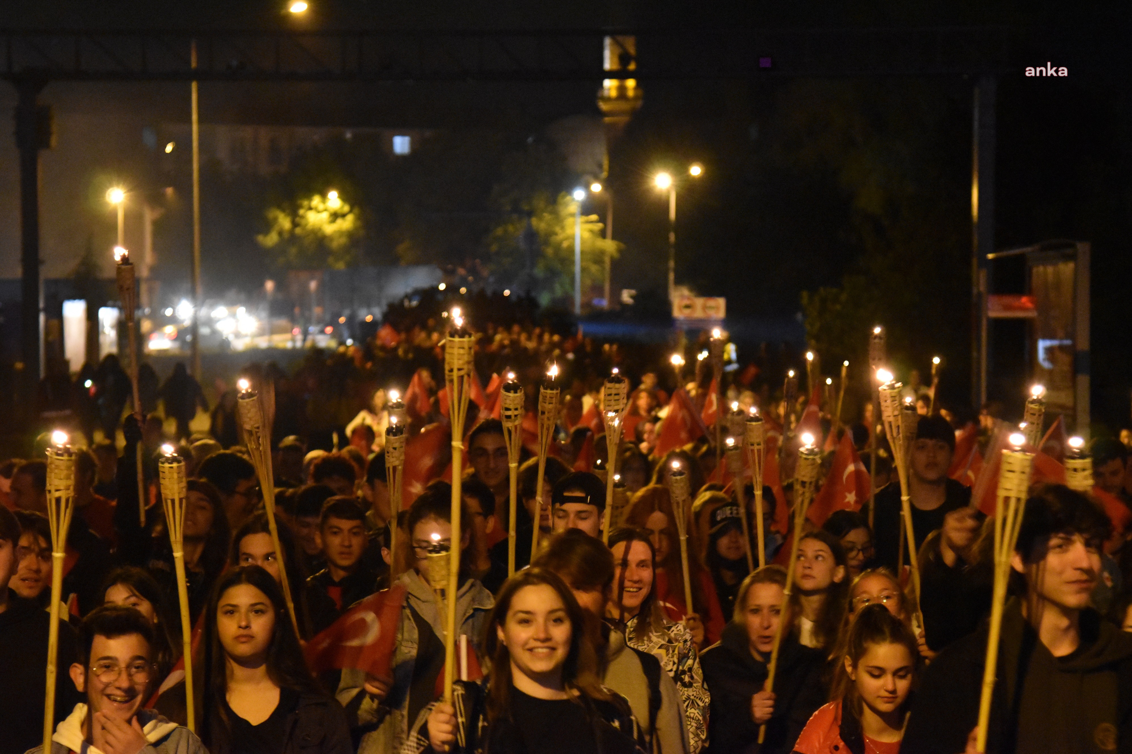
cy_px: 377
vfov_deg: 11.1
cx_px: 566
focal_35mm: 123
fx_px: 3867
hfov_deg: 16.7
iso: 6400
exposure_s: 1/40
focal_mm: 82
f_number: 4
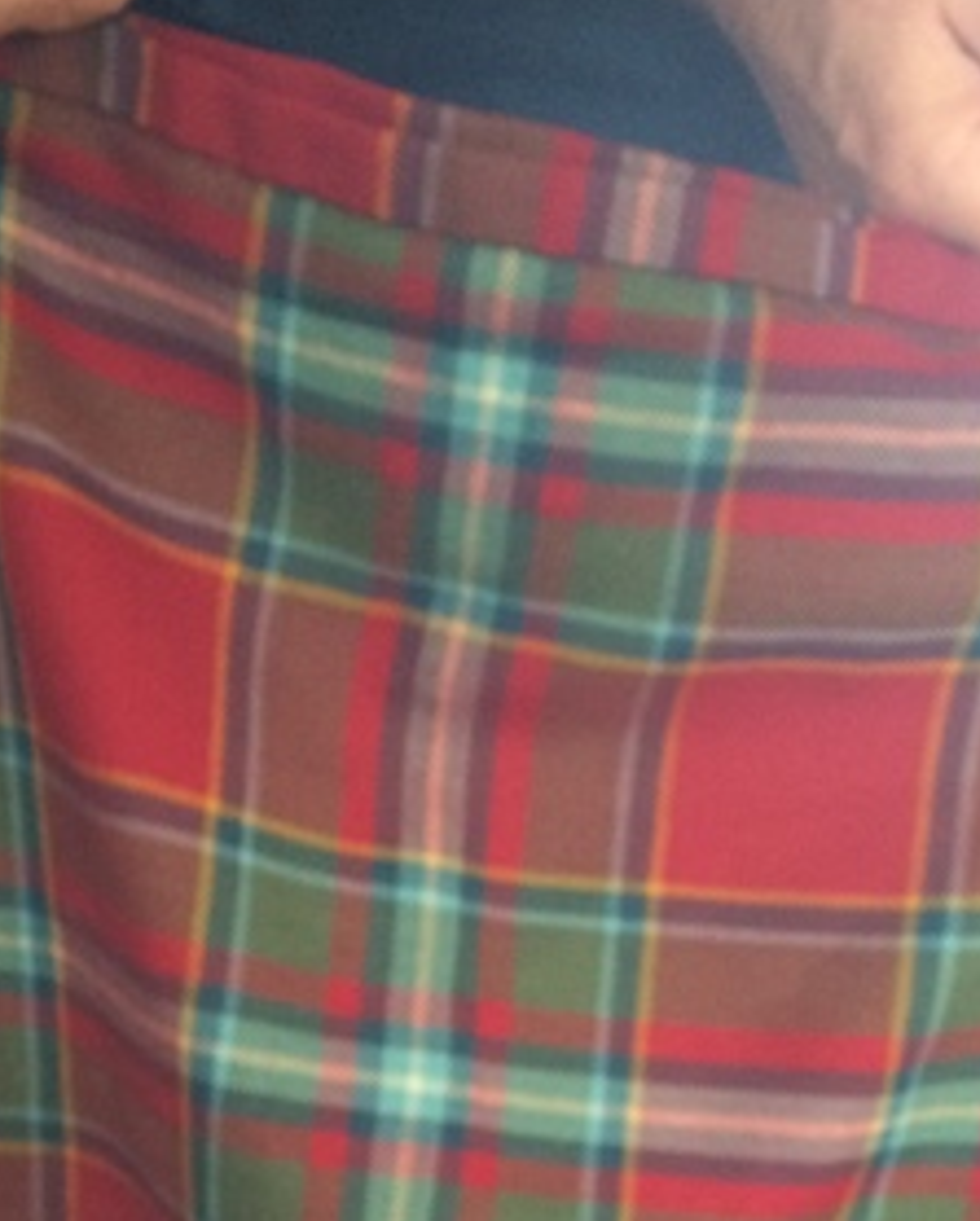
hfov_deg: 25.0
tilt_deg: -21.5
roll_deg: -1.2
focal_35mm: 61
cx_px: 439
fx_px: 2208
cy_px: 1221
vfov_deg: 29.0
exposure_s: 1/33
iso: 250
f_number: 2.2
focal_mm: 4.15
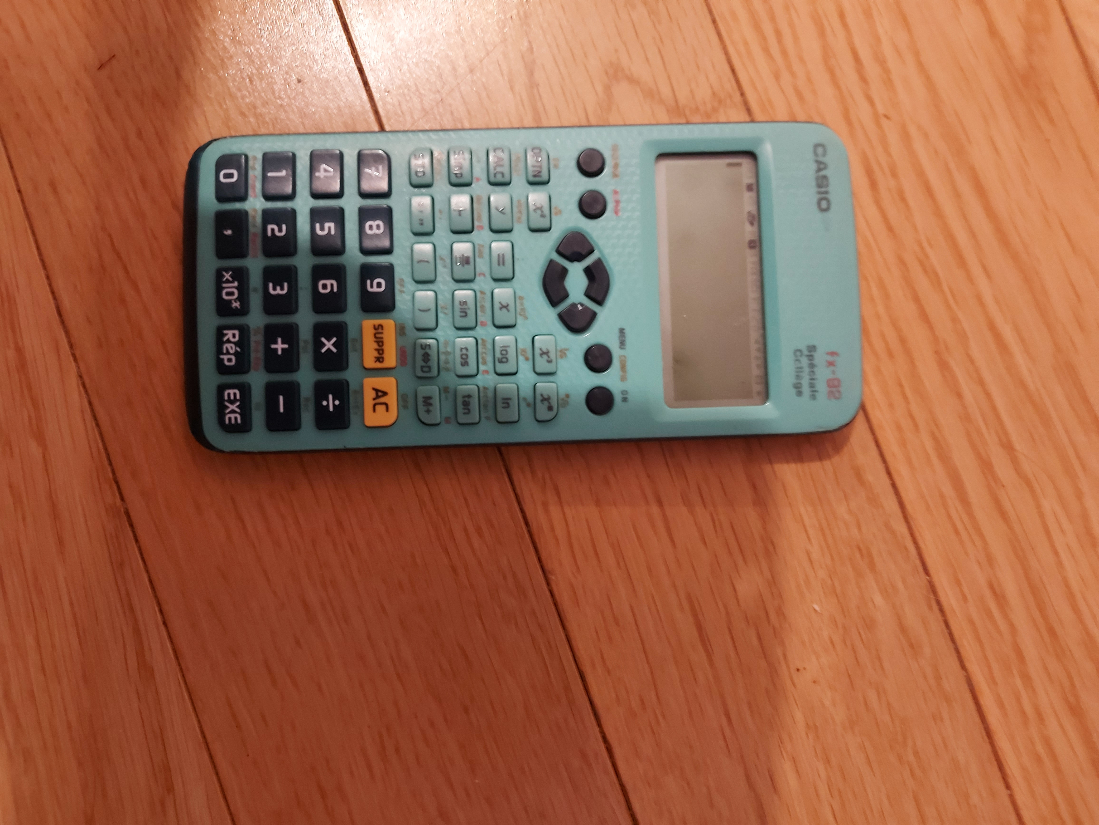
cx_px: 550
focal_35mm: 24
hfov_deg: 71.6
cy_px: 412
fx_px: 762
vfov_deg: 56.8
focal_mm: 5.23
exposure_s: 1/20
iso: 500
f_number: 1.8
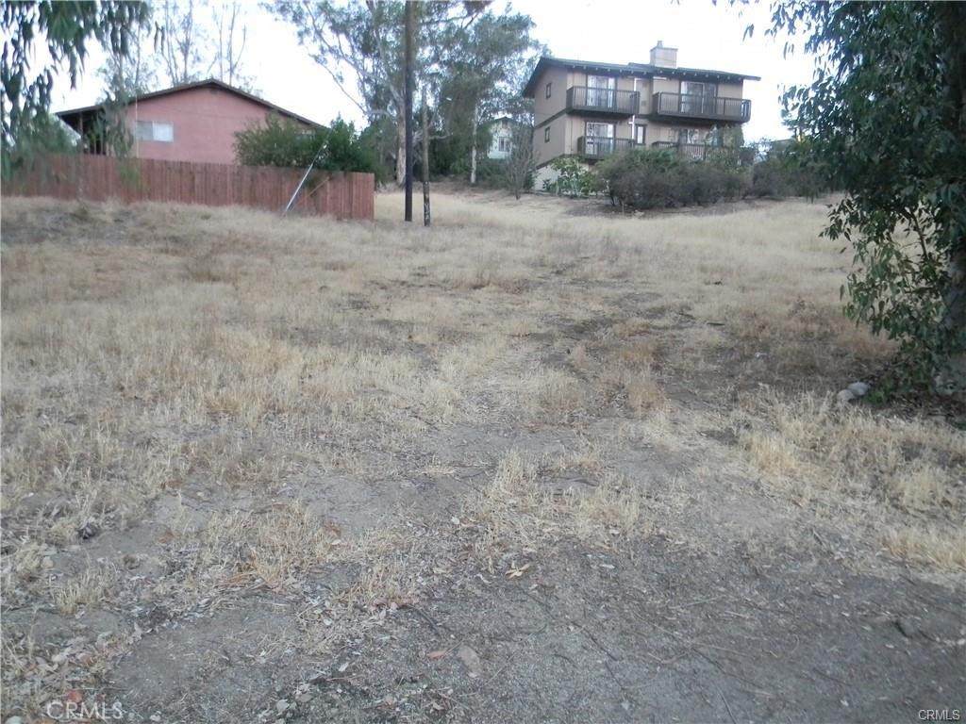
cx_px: 483
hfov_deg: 63.4
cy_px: 362
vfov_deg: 49.7
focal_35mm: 28
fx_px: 781
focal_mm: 5
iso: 400
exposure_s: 1/29
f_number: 3.5
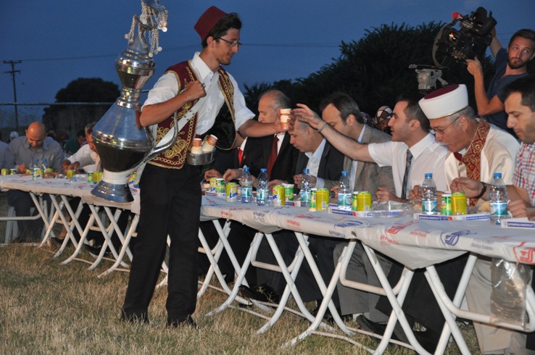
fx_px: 1380
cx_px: 268
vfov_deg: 14.7
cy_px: 178
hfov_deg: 21.9
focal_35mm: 93
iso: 800
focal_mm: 62
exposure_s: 1/60
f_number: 5.3
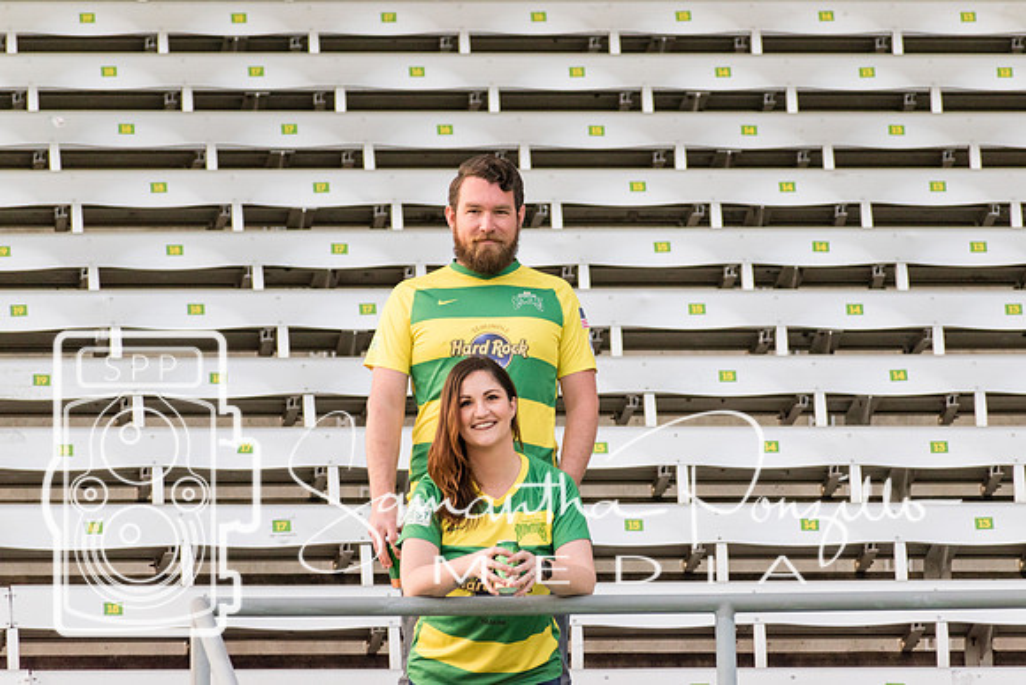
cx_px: 540
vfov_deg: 2.9
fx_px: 13531
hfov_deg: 4.3
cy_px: 325
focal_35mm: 475
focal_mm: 300
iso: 1000
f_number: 6.3
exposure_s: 1/500
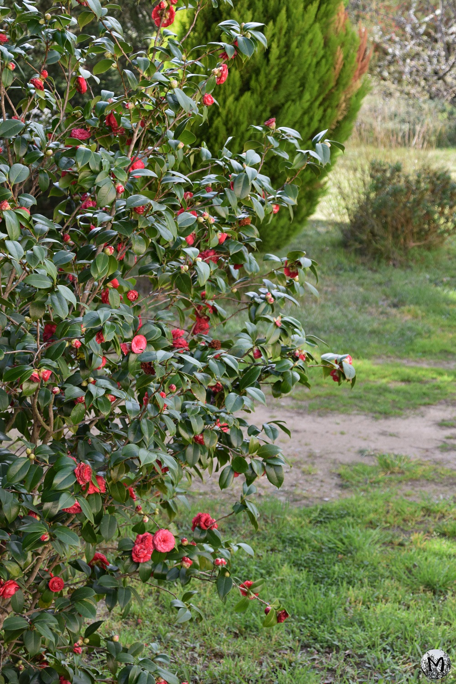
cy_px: 342
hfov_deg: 14.7
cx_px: 228
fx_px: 1767
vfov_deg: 21.9
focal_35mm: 93
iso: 400
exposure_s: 1/200
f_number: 7.1
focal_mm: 62
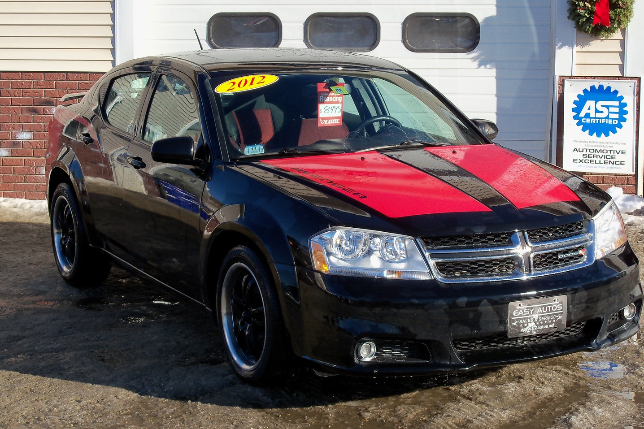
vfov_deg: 18.7
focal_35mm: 73
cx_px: 322
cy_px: 223
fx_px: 1306
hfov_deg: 27.7
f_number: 4.1
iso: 64
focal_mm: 12.3
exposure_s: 1/320
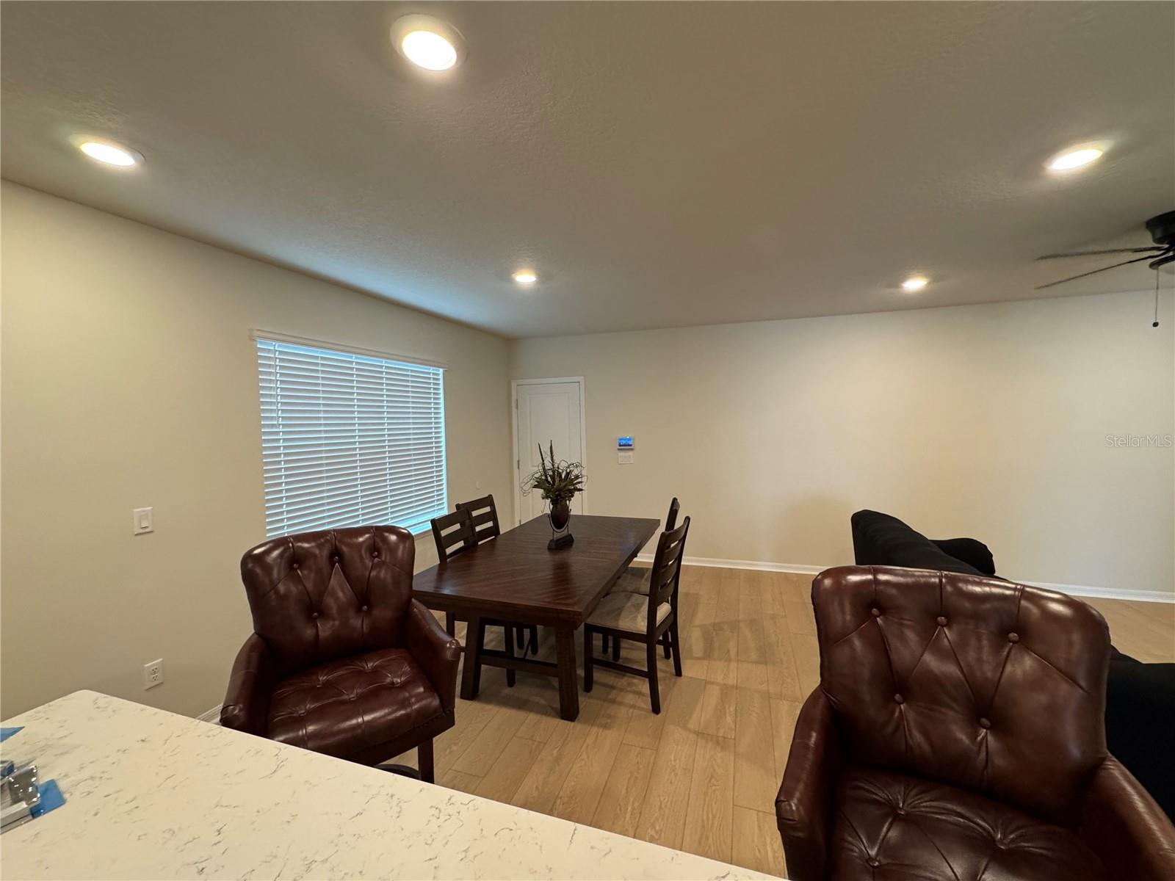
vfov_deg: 85.7
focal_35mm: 14
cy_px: 440
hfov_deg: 102.1
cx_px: 588
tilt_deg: -3.5
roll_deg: +2.0
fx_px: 475
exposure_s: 1/120
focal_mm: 2.22
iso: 320
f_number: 2.2
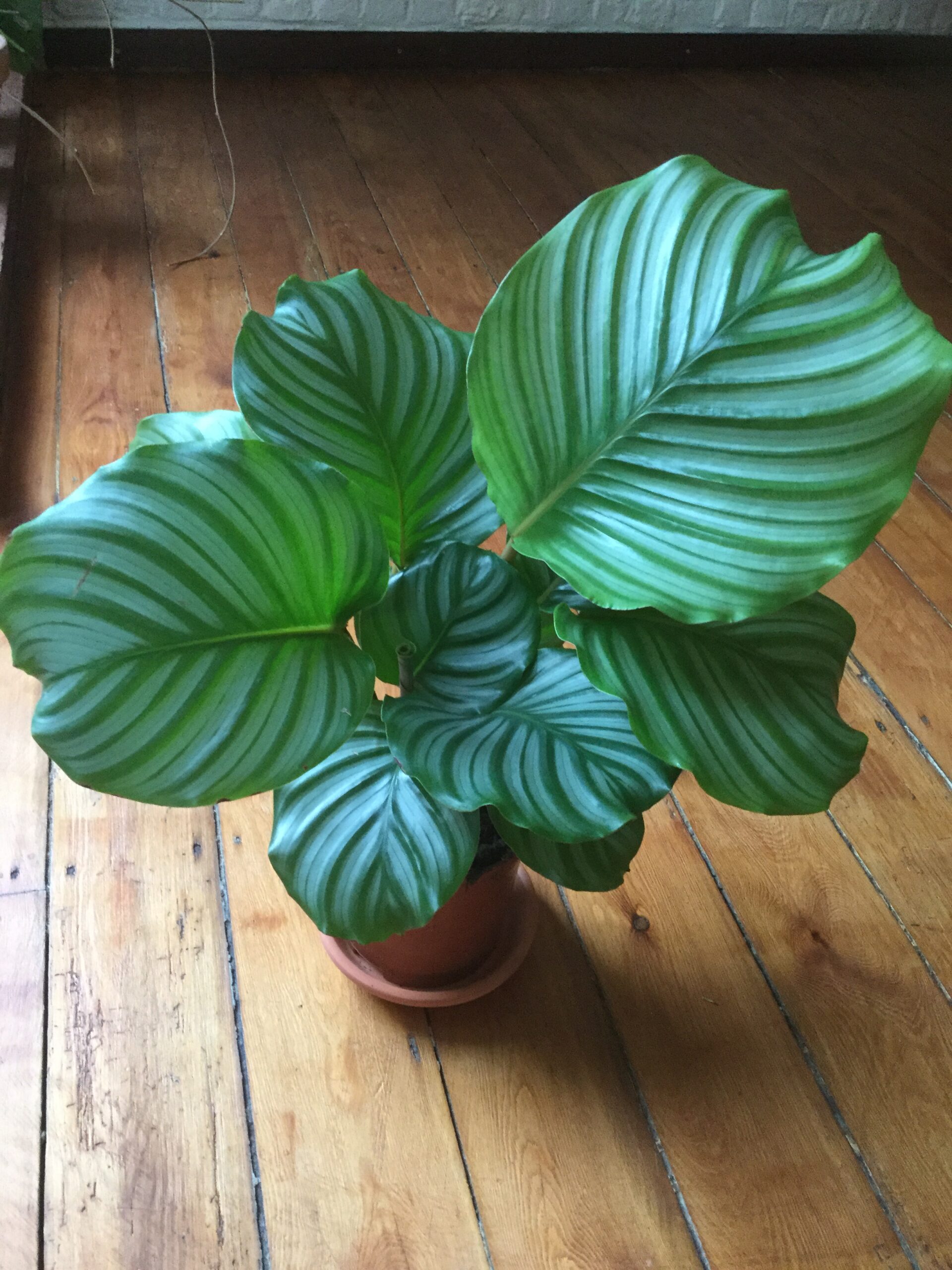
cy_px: 635
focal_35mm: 31
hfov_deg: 45.4
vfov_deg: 58.4
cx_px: 476
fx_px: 1137
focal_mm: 3.3
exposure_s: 1/33
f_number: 2.4
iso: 200
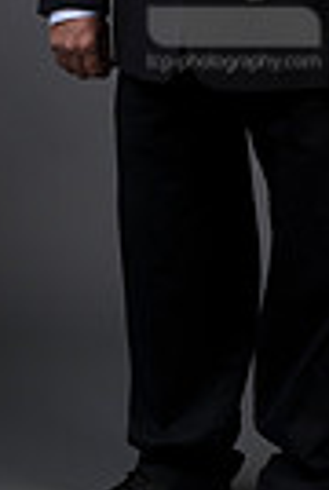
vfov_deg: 7.6
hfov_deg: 5.2
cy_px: -29
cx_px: 234
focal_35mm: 268
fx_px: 3655
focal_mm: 80
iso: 160
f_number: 5.6
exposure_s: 1/250
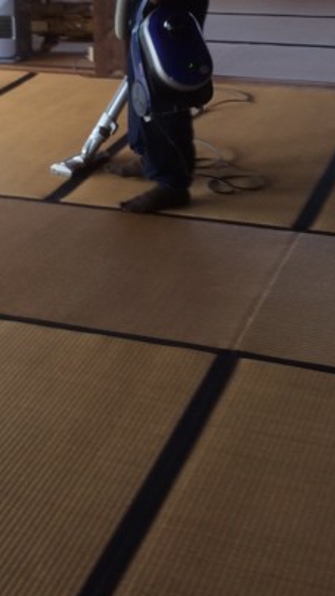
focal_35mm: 69
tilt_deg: -14.9
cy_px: 63
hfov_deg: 17.4
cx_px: 96
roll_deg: +3.4
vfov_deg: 29.4
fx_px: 1091
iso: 40
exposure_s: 1/25
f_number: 2.4
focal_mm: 3.3
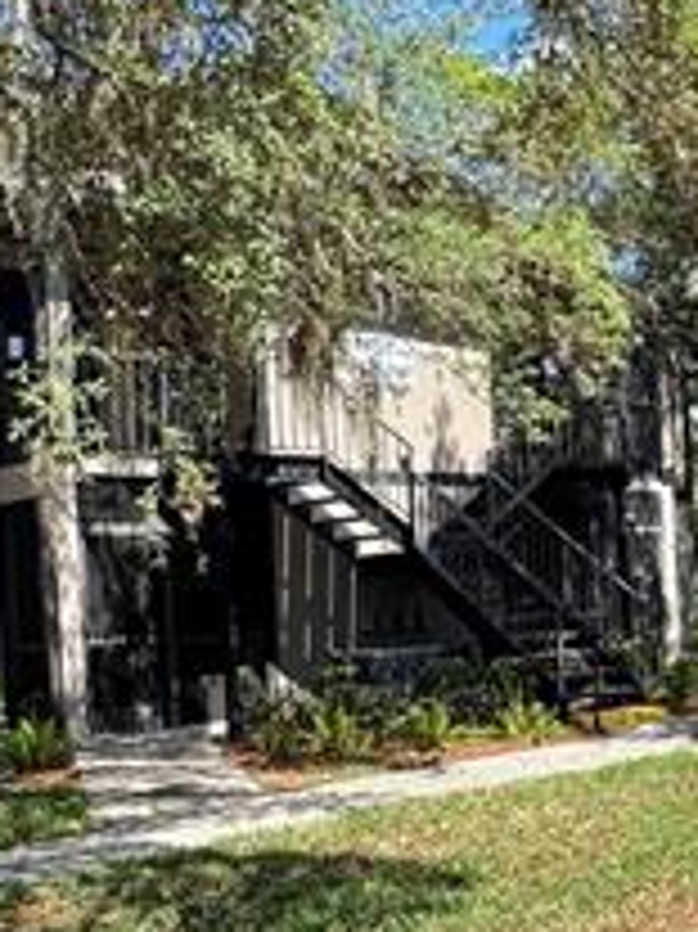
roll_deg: +3.6
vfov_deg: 36.6
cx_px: 590
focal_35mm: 52
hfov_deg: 27.3
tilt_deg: +1.9
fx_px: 1399
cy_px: 590
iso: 40
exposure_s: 1/269
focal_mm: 2.22
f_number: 2.2
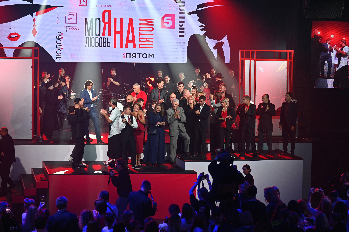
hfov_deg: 23.9
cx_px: 174
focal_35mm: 85
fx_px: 823
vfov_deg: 16.0
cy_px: 116
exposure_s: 1/320
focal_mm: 85
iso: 400
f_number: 2.8
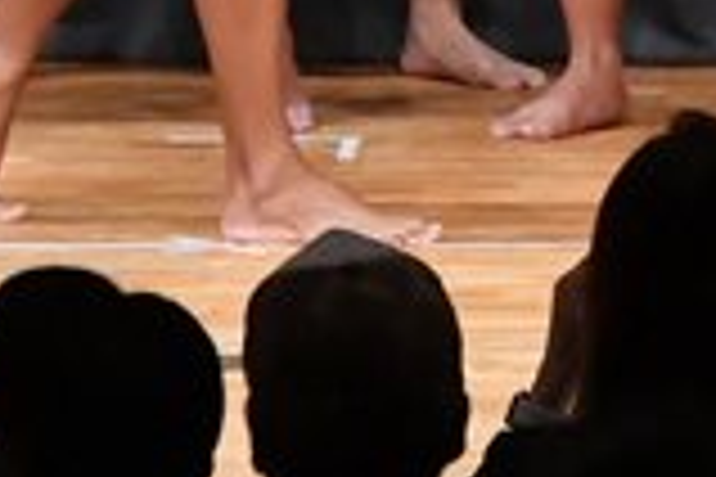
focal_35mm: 982
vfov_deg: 1.4
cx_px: 241
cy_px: -549
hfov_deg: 2.1
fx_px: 19529
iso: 10000
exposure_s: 1/400
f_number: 5.6
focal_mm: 135
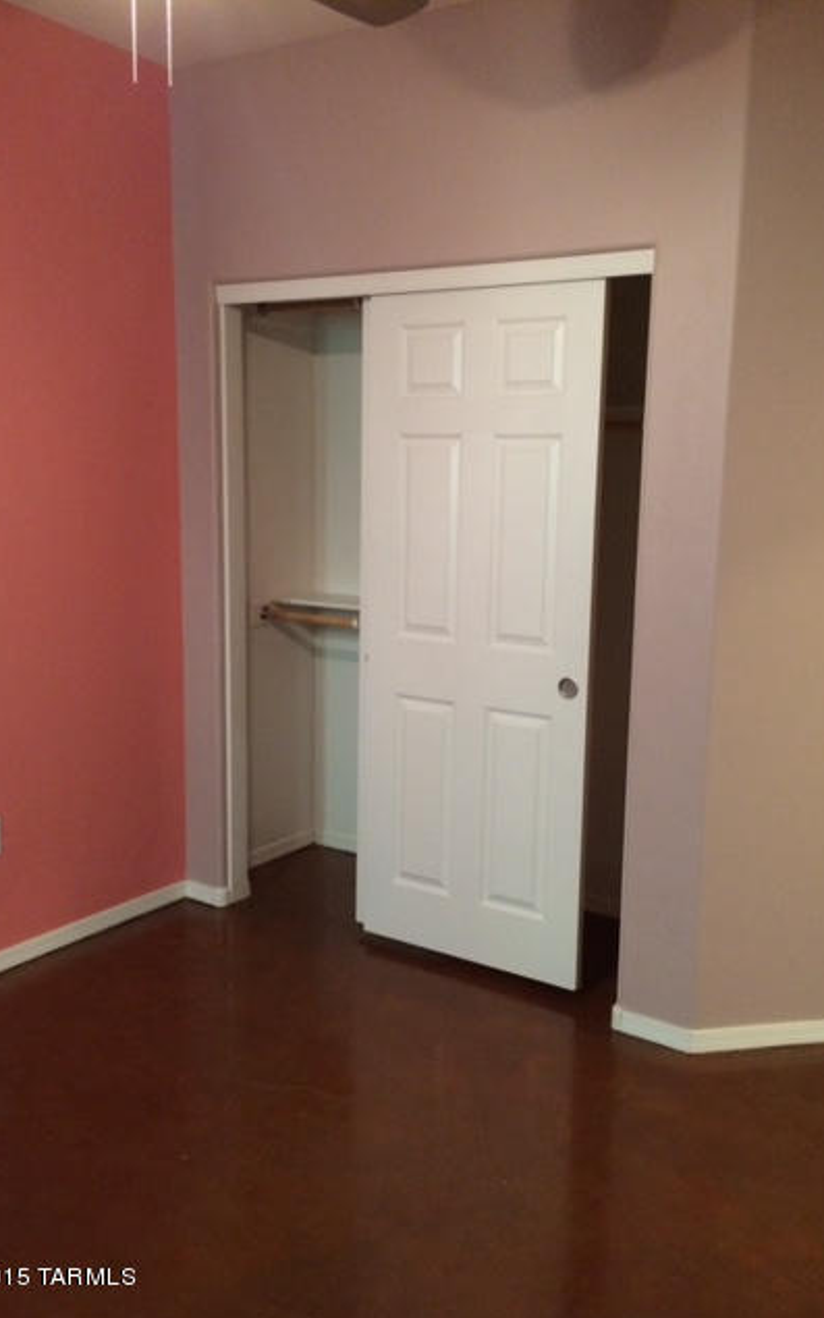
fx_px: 1114
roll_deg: -0.5
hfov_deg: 40.6
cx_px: 440
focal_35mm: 31
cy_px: 662
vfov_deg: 61.2
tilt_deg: -10.2
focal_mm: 4.15
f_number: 2.2
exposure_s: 1/30
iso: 250
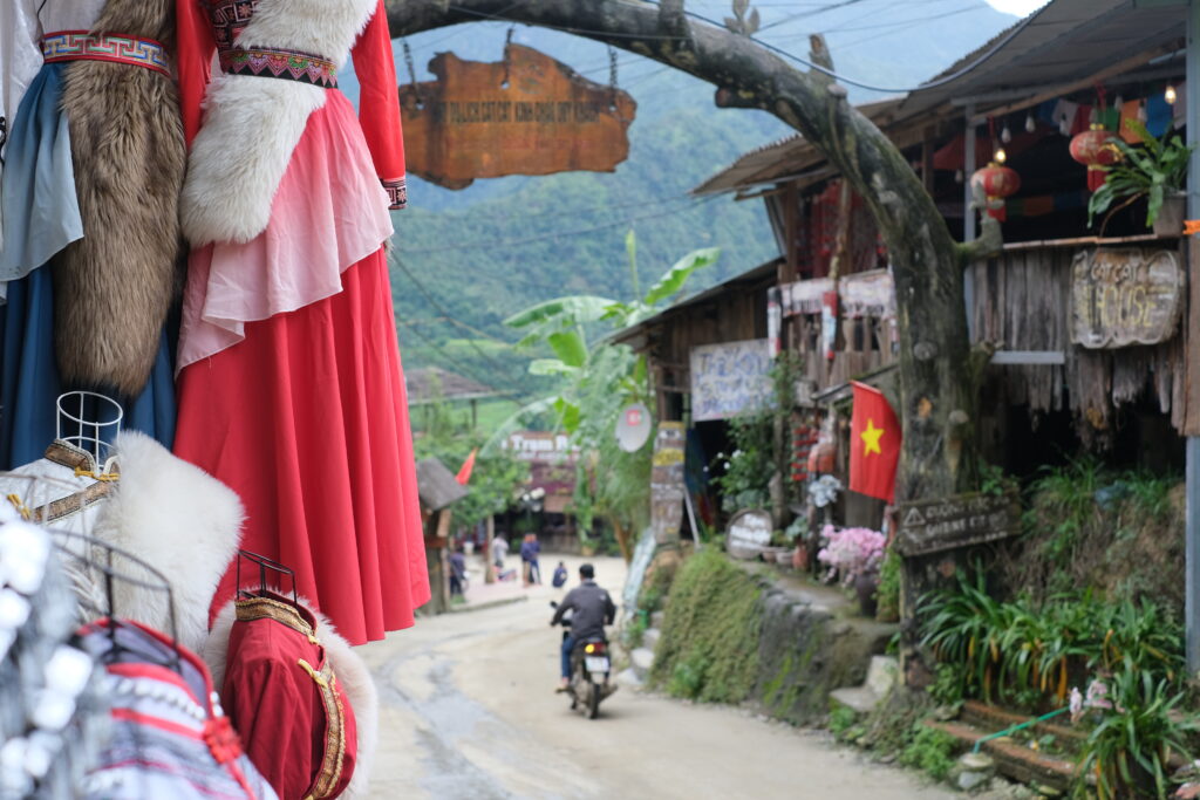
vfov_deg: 25.5
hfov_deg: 37.5
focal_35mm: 53
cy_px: 400
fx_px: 1767
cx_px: 600
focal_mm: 35
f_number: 3.6
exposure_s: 1/480
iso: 320
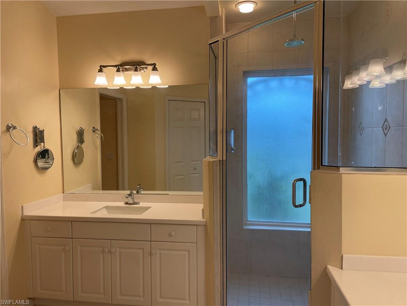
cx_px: 204
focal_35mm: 26
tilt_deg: -3.4
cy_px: 153
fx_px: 306
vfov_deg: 53.1
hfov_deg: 67.3
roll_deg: +1.1
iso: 32
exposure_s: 1/159
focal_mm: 4.2
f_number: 1.6
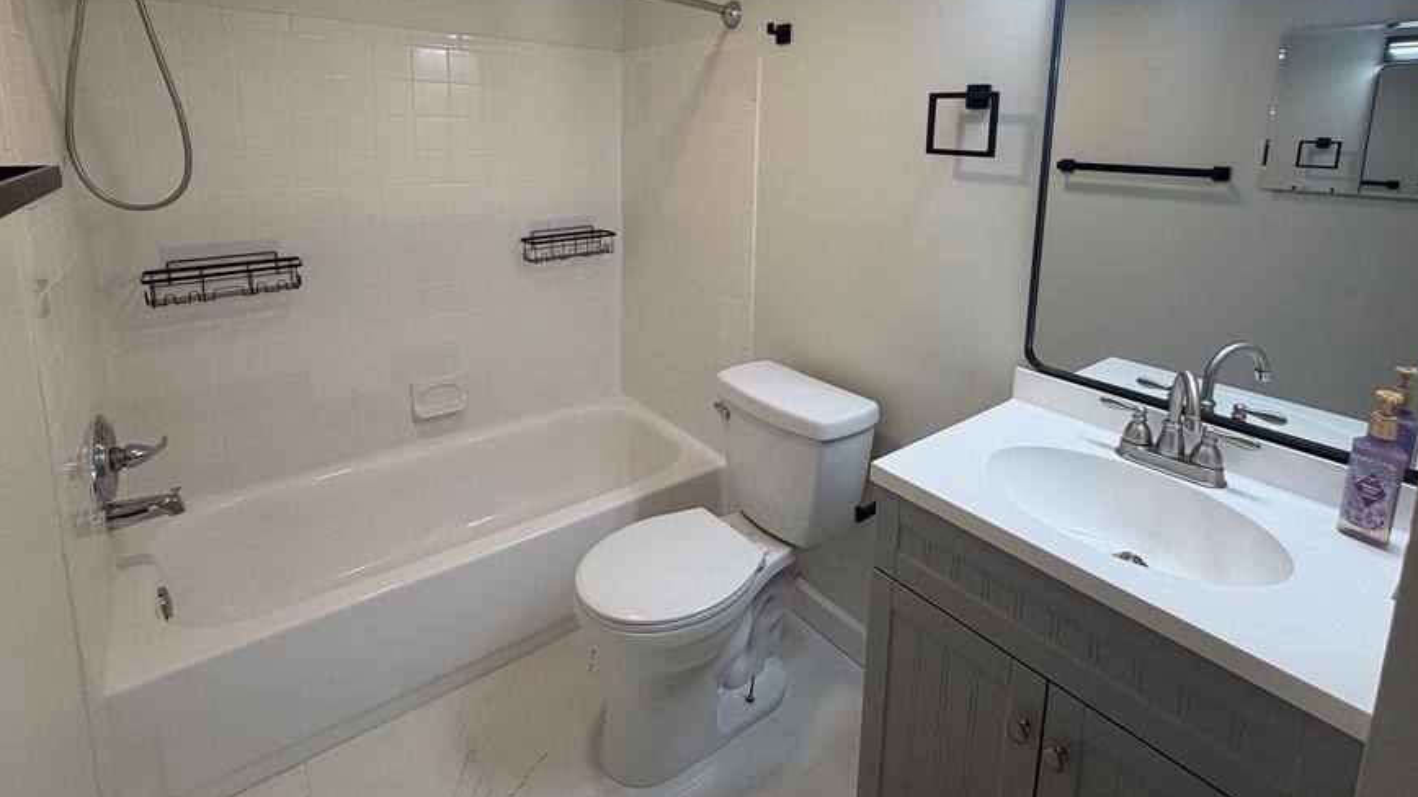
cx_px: 756
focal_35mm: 18
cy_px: 240
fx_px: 677
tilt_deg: -9.4
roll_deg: -2.2
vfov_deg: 59.0
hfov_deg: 92.5
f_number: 2.2
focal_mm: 2.22
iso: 100
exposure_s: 1/120
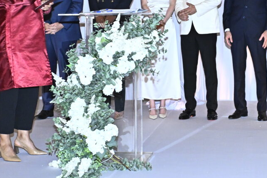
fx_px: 623
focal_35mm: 84
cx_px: 196
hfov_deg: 24.0
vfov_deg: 16.0
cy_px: 5
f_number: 6.3
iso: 2500
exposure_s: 1/160
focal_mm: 28
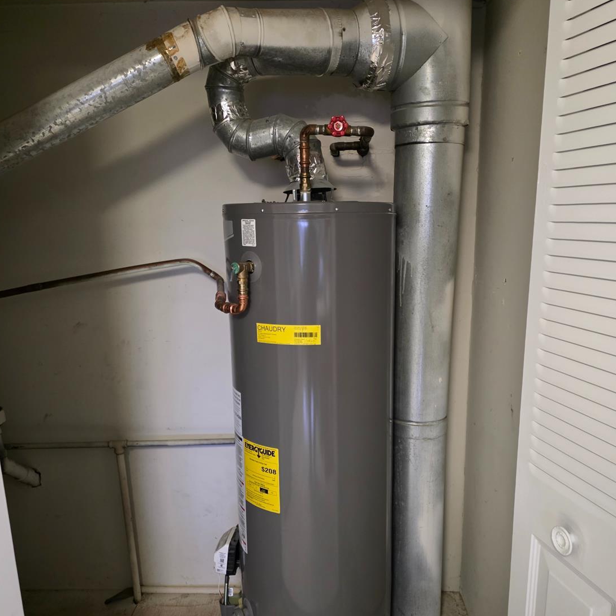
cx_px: 313
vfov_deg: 57.2
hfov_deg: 57.3
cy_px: 344
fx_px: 564
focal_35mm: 28
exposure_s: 1/60
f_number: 1.7
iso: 1250
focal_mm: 6.25
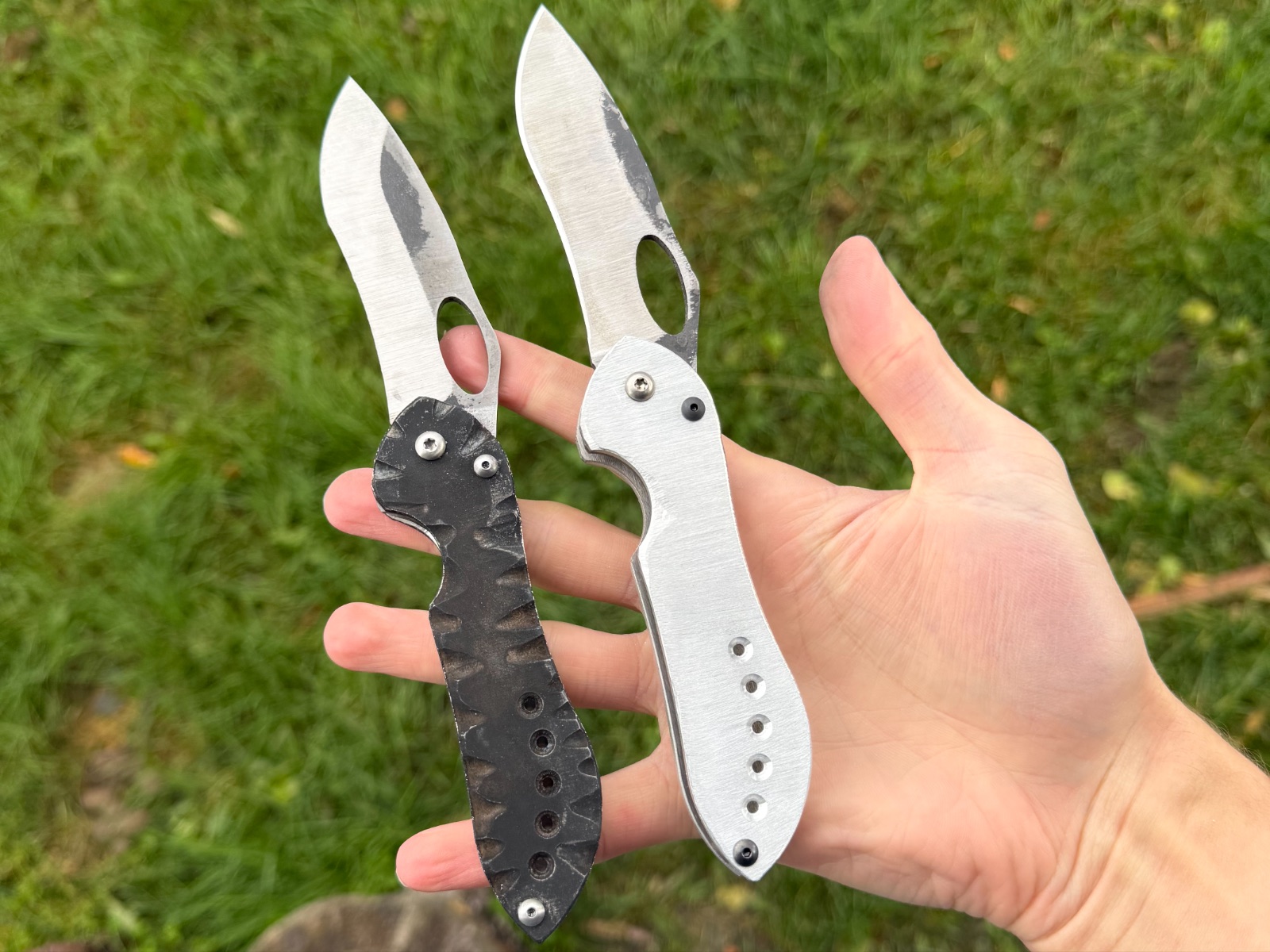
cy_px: 476
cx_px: 635
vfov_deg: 56.8
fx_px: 881
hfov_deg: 71.6
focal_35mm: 24
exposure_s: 1/121
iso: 80
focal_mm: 6.76
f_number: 1.78
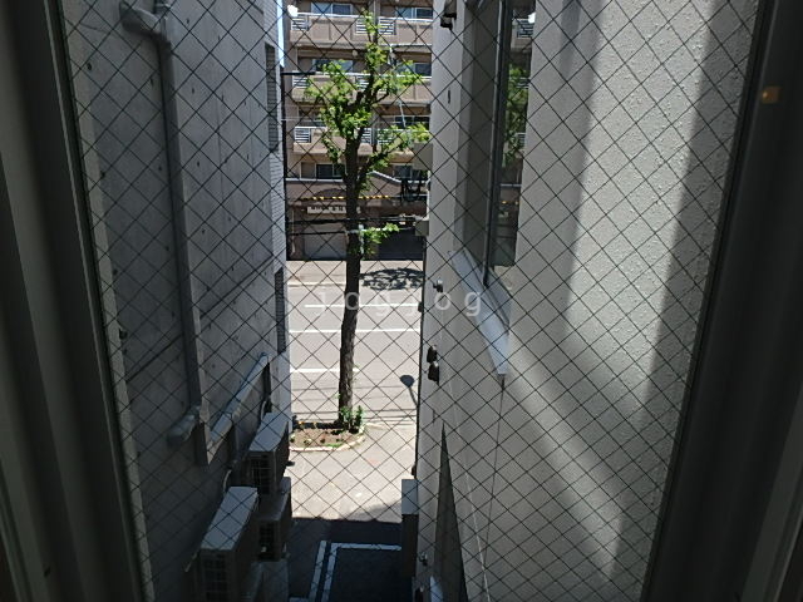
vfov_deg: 63.4
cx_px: 402
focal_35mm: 21
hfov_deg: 79.0
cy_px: 301
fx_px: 487
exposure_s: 1/500
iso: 125
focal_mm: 3.7
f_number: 3.5
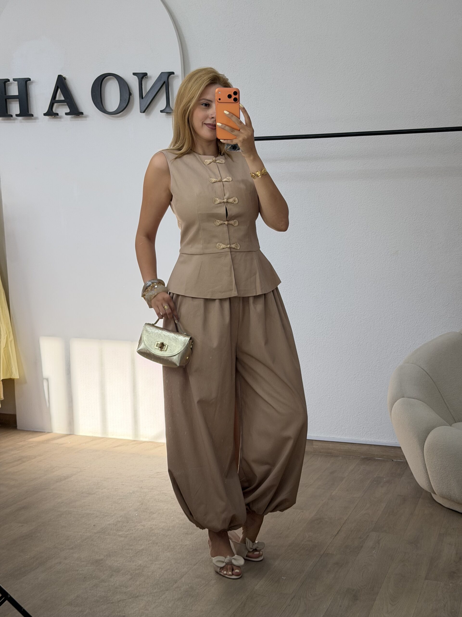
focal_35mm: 48
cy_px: 308
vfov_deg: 39.7
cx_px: 231
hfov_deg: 30.3
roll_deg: -0.1
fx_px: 854
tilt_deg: -24.1
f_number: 1.78
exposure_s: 1/272
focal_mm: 6.76
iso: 80
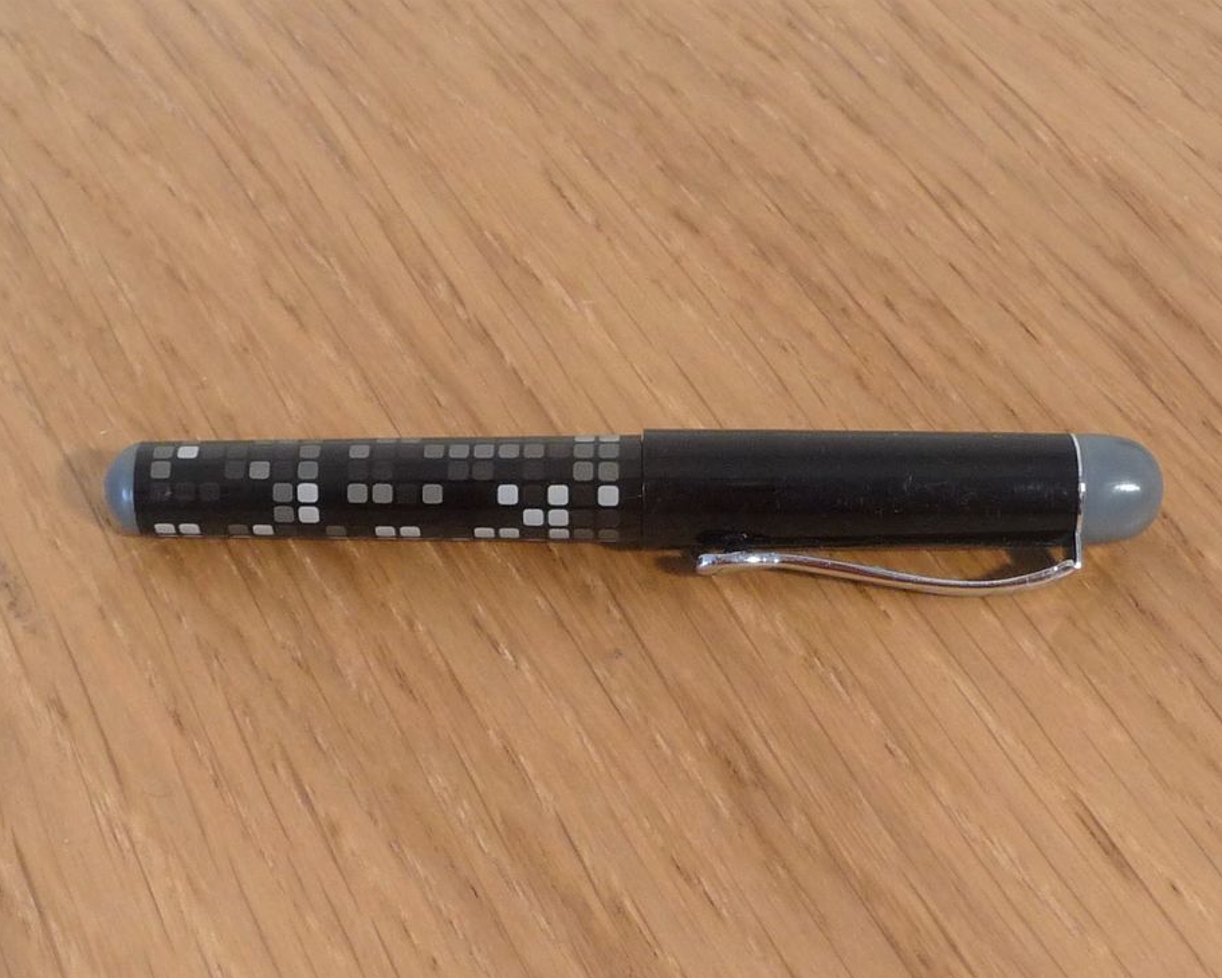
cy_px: 502
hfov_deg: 58.8
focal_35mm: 30
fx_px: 1085
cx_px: 621
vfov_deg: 48.5
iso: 200
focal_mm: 4.7
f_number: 3.3
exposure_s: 1/30
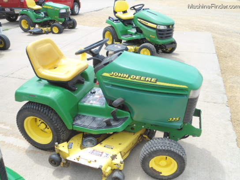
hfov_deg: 58.4
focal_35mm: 31
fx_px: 215
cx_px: 120
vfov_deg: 45.4
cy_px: 90
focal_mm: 5.6
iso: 80
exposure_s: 1/640
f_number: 3
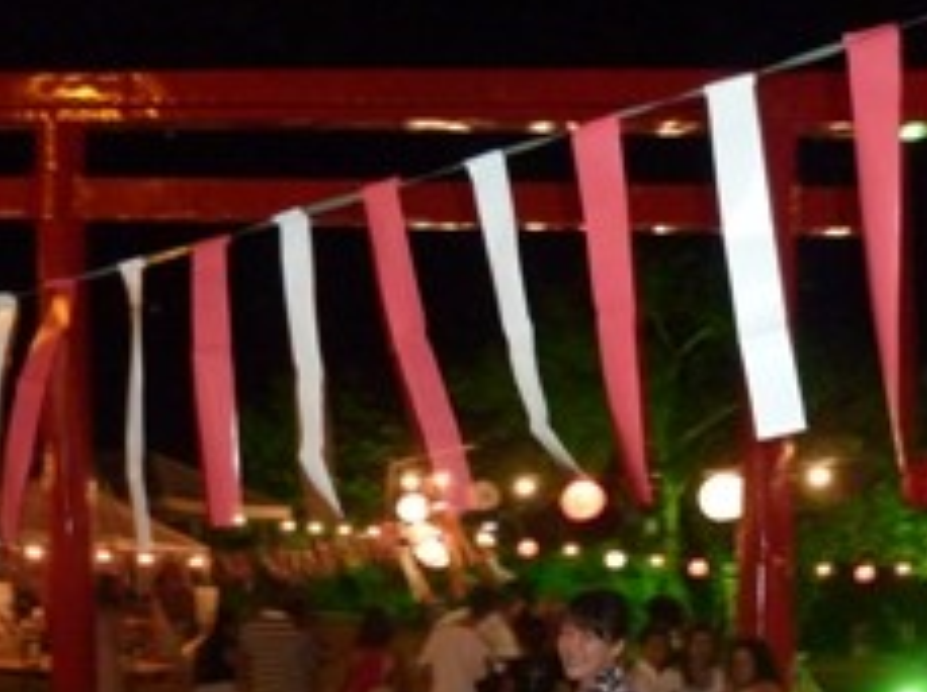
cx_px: 474
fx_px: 1310
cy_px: 635
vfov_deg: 28.4
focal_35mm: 49
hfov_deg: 39.0
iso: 320
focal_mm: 4.1
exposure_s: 1/8
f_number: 3.3
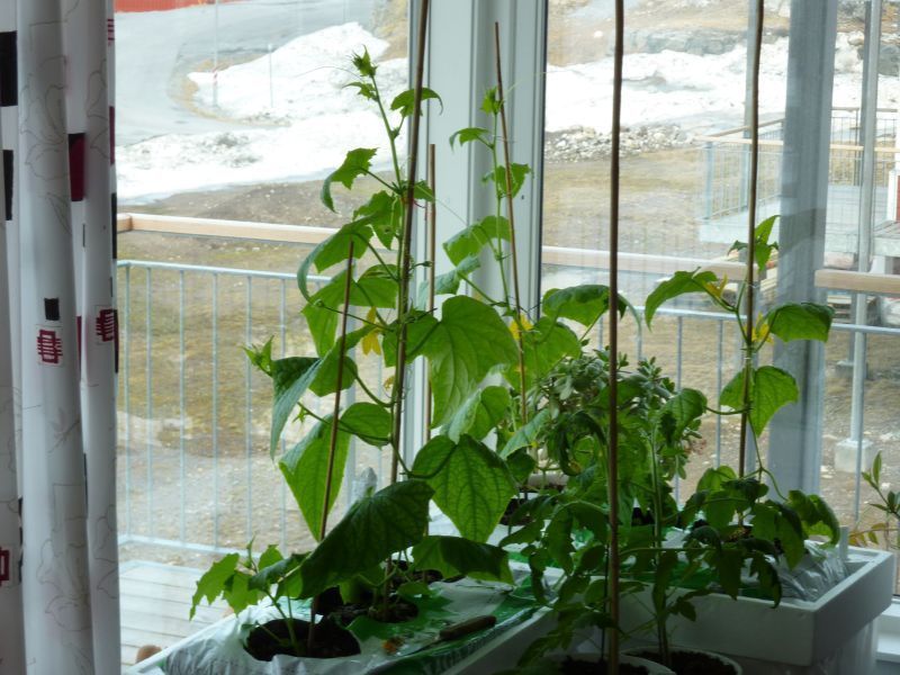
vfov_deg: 14.2
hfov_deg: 18.9
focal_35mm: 104
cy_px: 338
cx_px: 450
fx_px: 2704
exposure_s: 1/100
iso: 80
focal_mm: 17
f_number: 4.3
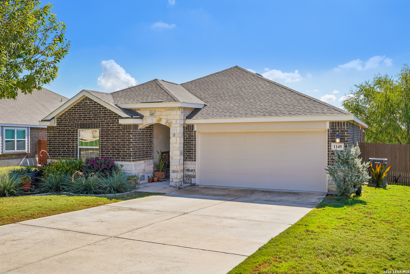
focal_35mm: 32
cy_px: 137
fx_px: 359
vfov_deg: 41.7
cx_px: 205
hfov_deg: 59.5
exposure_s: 1/400
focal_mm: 31.5
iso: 100
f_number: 8
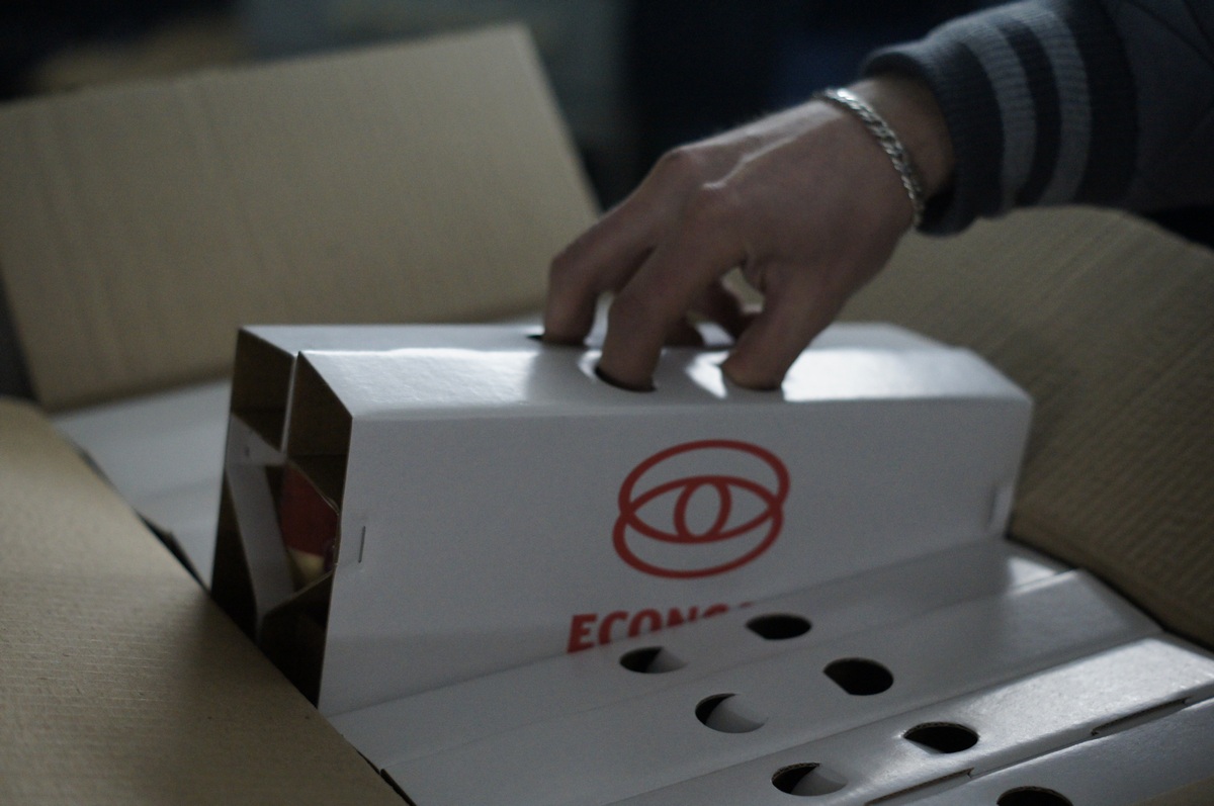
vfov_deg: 18.1
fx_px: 2526
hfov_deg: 27.0
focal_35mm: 75
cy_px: 403
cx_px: 607
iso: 1600
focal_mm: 50
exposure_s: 1/160
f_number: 2.2
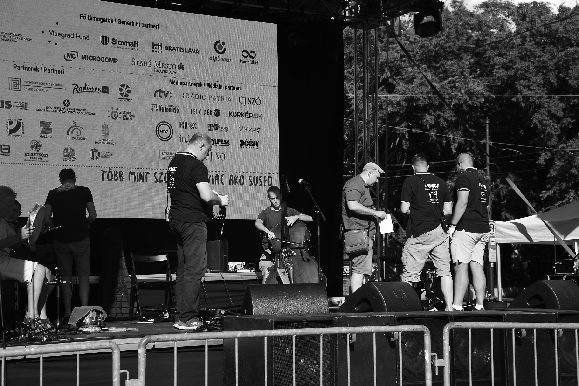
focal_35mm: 68
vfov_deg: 20.2
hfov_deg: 29.9
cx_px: 290
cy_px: 193
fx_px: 1086
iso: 100
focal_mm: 45
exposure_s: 1/640
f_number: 4.5
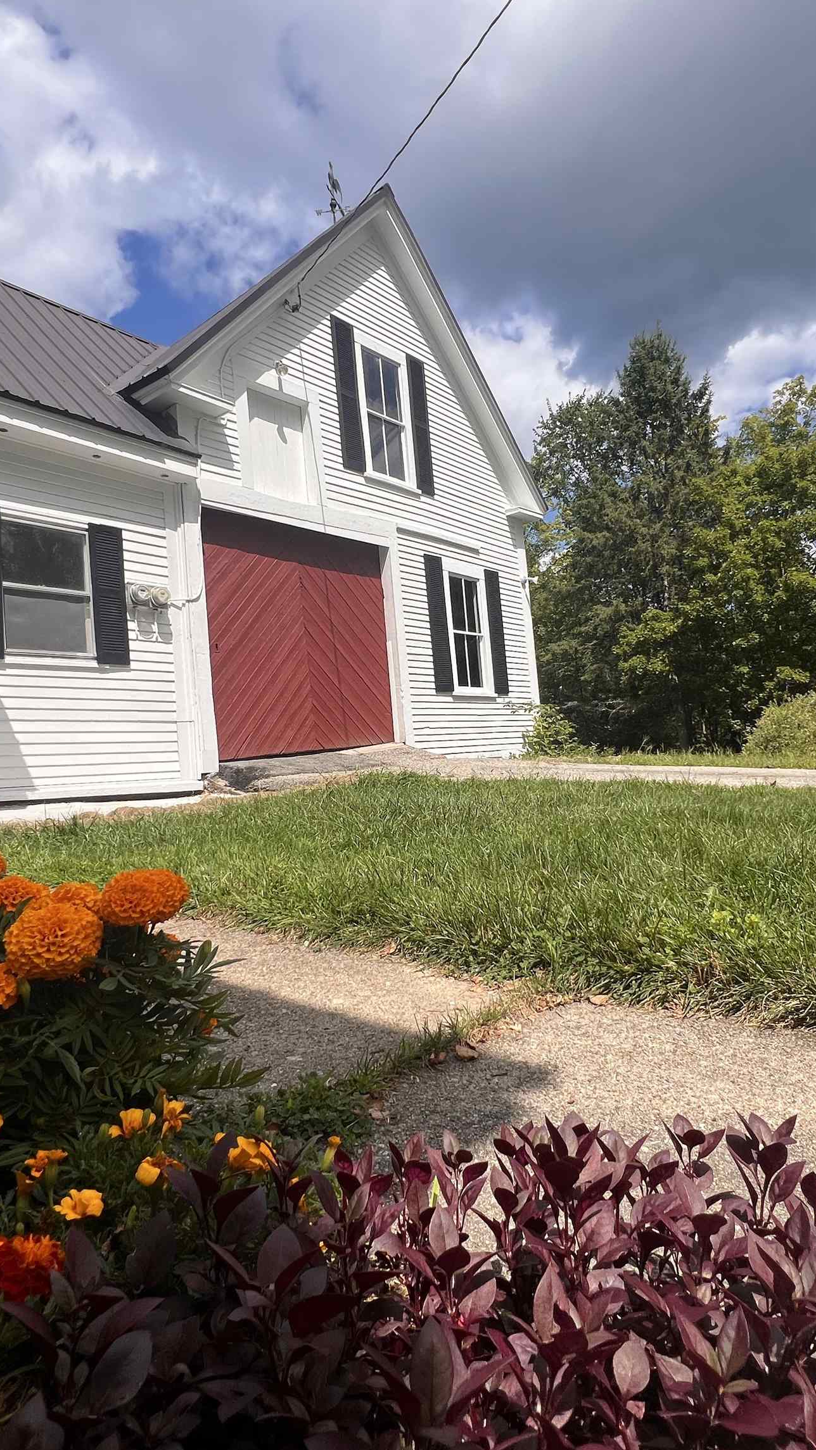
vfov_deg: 89.6
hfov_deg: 58.3
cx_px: 430
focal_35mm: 19
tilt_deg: +2.4
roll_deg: +4.9
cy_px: 724
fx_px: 731
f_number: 1.8
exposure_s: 1/2273
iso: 32
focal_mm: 1.57
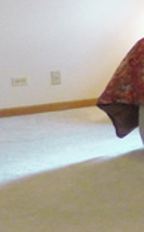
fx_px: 548
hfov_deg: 11.1
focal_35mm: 87
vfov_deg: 23.6
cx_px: 401
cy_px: 55
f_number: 2.8
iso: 400
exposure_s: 1/60
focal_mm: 3.58
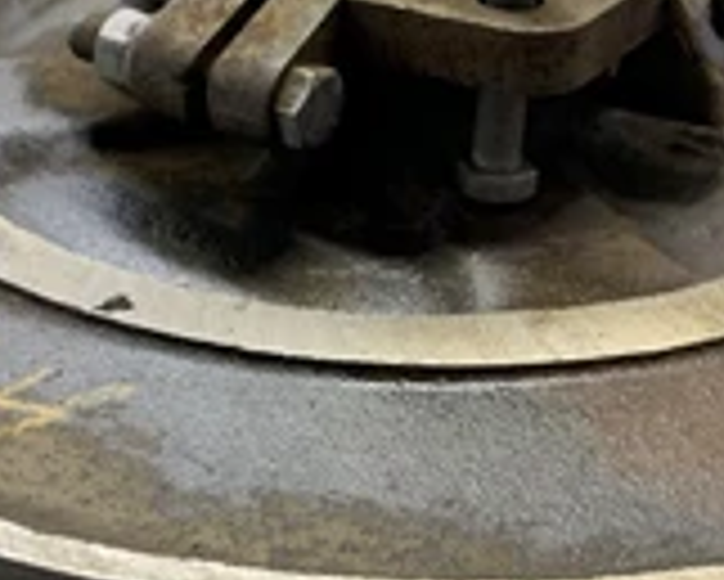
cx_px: 432
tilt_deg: -33.9
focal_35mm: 63
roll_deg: -2.6
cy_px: 274
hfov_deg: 29.9
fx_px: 1351
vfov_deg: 24.2
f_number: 1.8
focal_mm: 4.25
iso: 50
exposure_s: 1/121
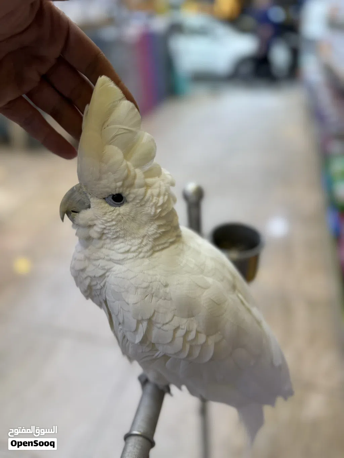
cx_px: 172
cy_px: 229
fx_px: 318
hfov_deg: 56.8
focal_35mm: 24
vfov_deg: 71.6
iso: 80
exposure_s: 1/100
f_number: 1.78
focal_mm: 6.76
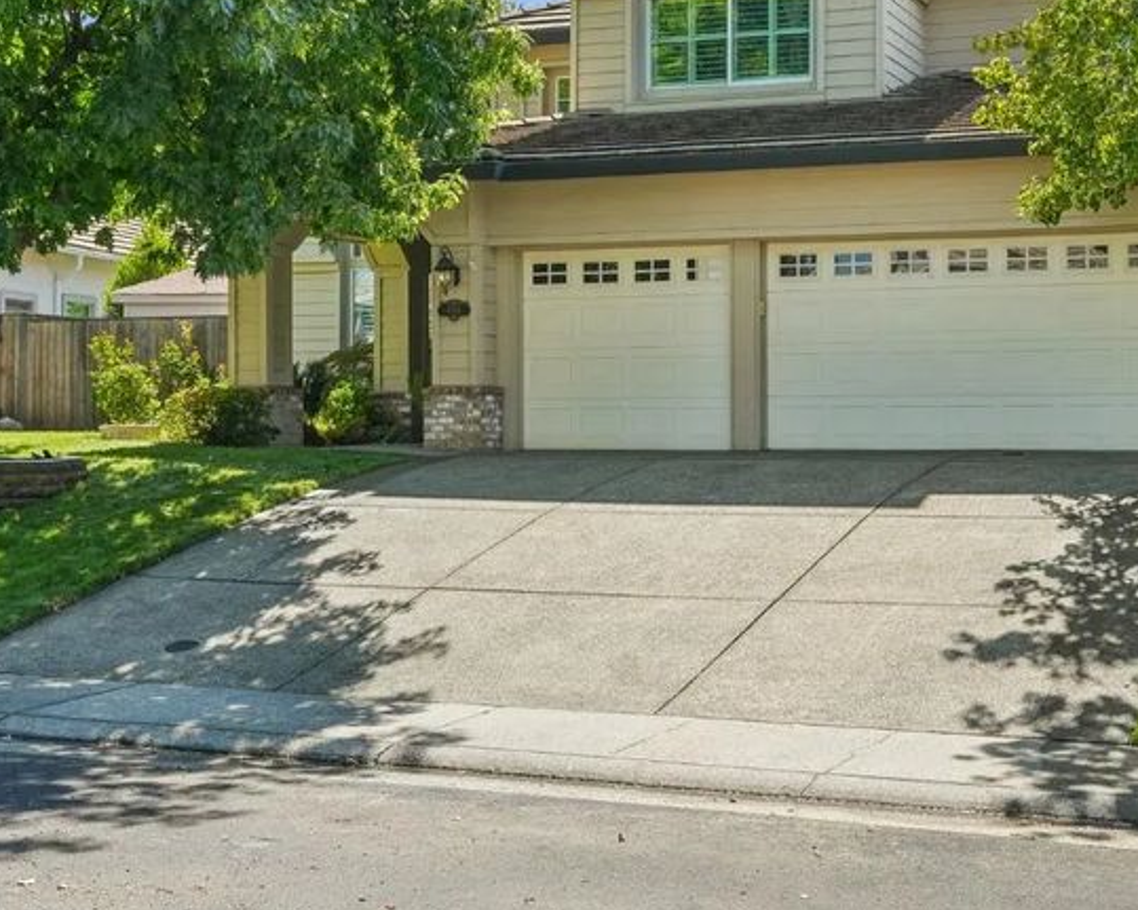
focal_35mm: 57
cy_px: 391
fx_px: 1919
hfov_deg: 32.7
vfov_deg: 26.6
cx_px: 766
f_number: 8
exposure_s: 1/125
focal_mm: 32
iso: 400
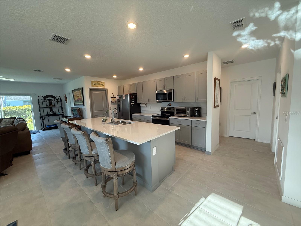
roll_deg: +2.0
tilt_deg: -5.7
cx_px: 150
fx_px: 122
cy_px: 113
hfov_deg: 102.1
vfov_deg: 85.7
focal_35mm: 14
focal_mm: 2.22
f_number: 2.2
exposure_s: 1/120
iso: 200
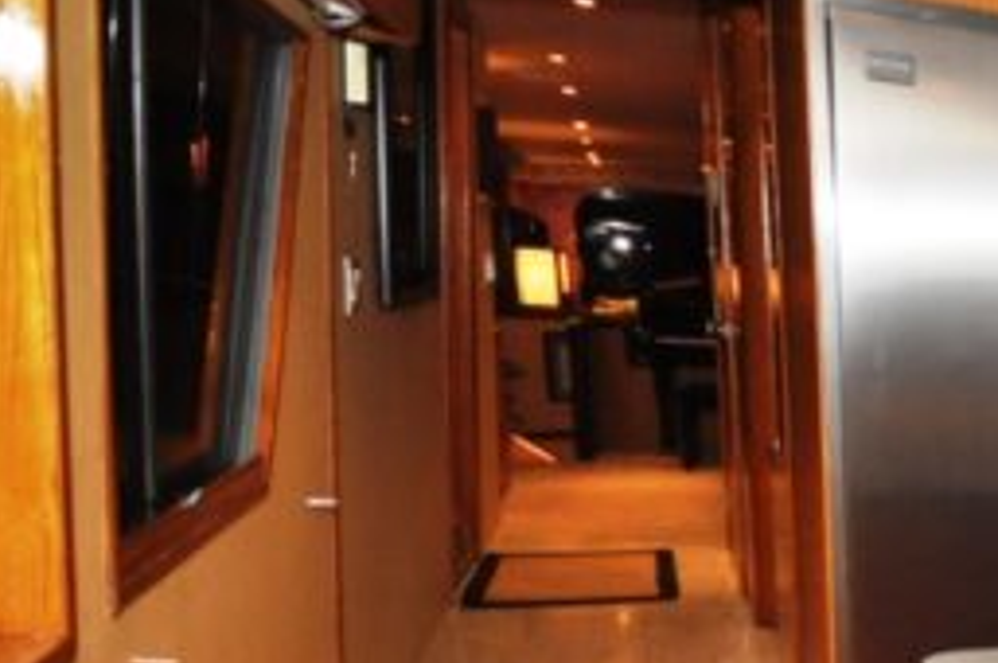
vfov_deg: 28.5
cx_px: 1466
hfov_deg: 29.1
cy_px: 608
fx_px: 1246
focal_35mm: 45
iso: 800
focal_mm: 10
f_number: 4
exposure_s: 1/60
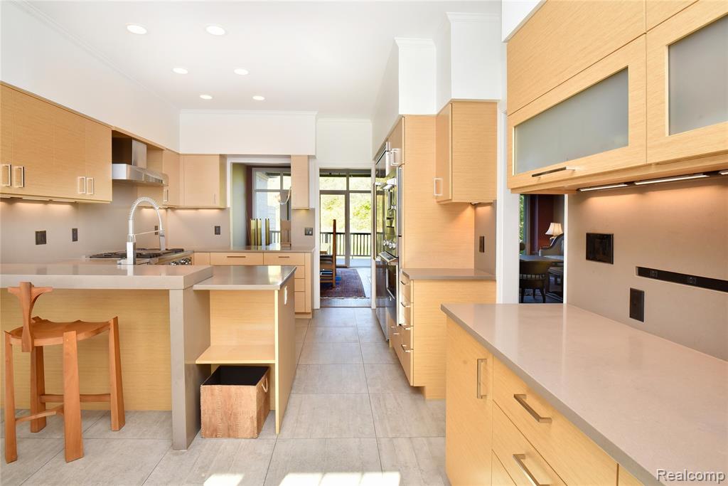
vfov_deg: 67.4
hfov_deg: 90.0
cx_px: 364
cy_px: 243
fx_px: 364
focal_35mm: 18
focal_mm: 18
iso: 800
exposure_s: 1/60
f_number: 13
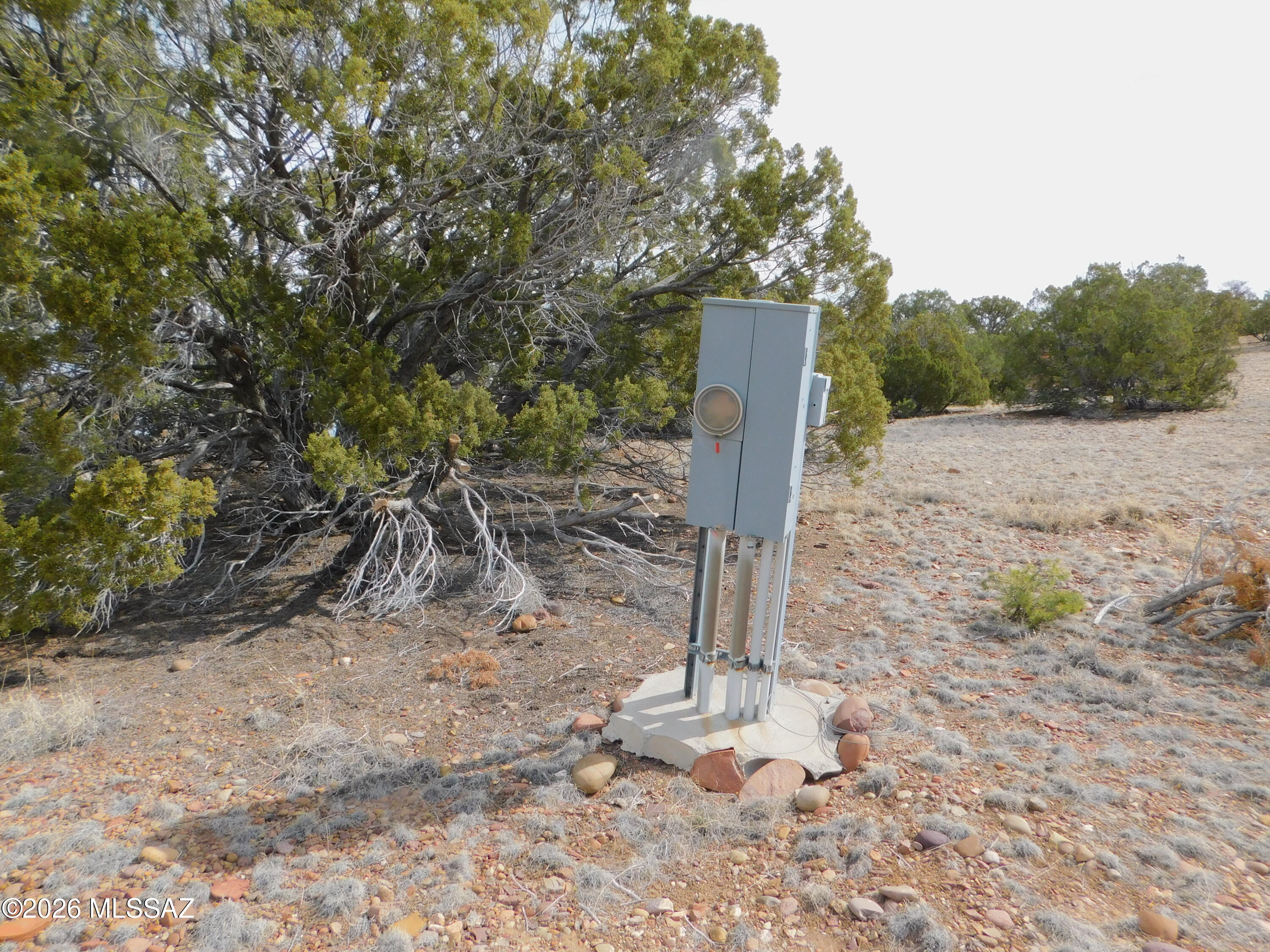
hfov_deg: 73.9
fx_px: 844
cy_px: 476
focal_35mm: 23
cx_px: 635
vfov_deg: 58.9
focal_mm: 4
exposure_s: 1/1000
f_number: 3
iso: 125
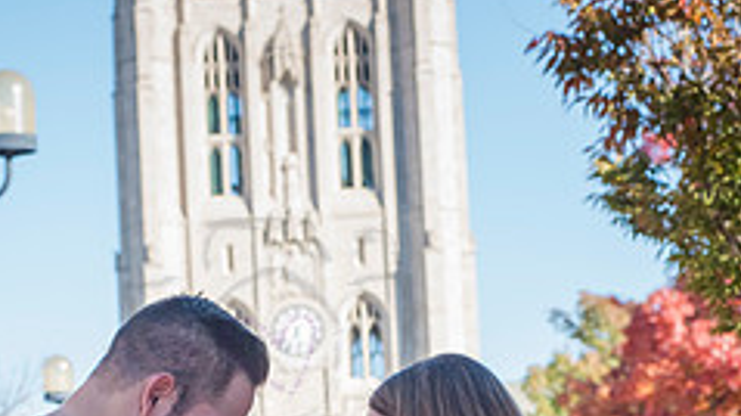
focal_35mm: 158
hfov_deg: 13.6
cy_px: 630
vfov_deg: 7.5
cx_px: 282
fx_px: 3102
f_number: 9
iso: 800
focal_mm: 80
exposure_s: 1/500
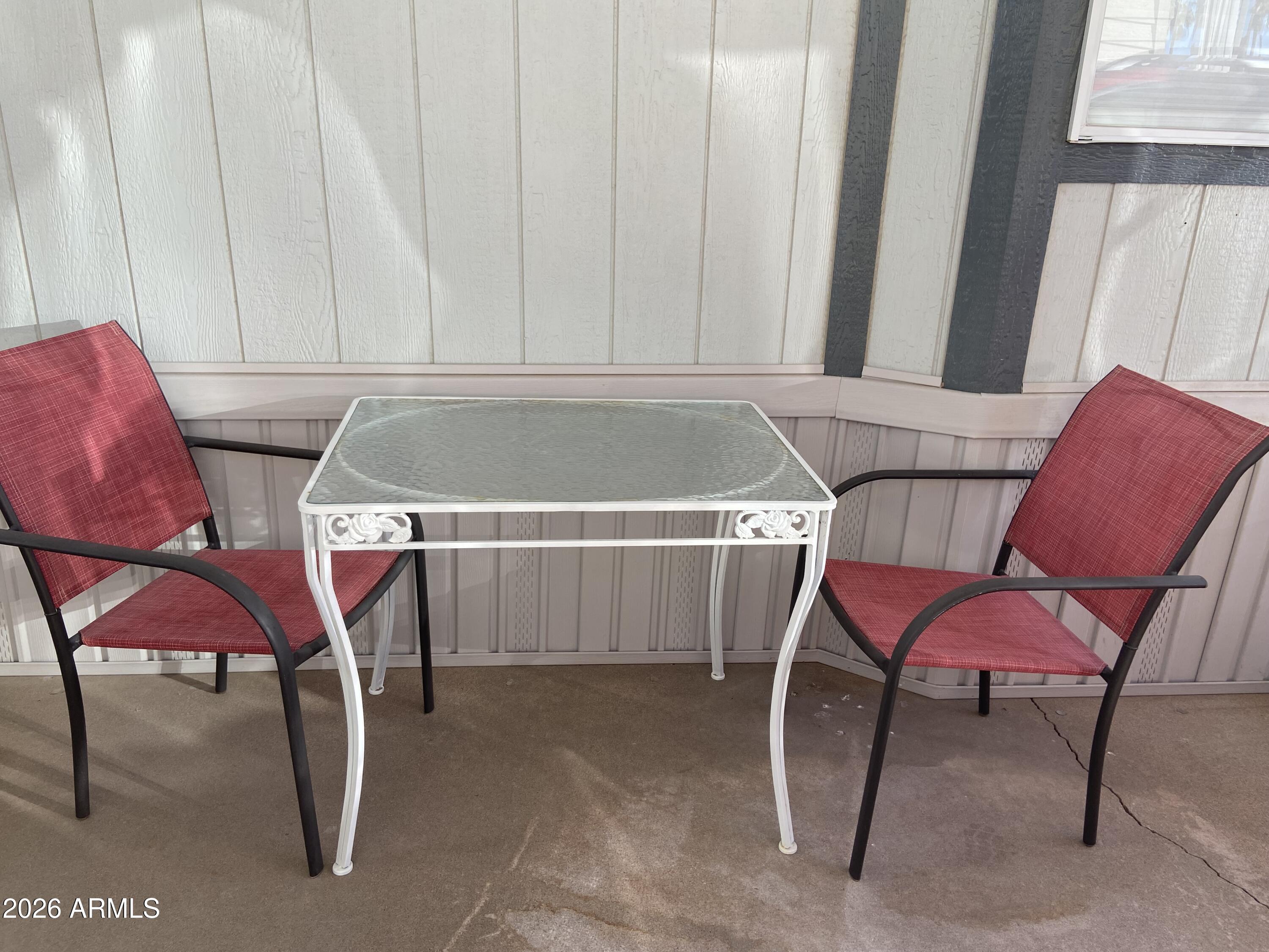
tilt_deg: -20.5
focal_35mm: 26
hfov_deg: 67.3
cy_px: 476
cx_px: 634
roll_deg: -0.6
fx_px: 953
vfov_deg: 53.1
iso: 32
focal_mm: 4.25
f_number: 1.8
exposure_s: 1/465
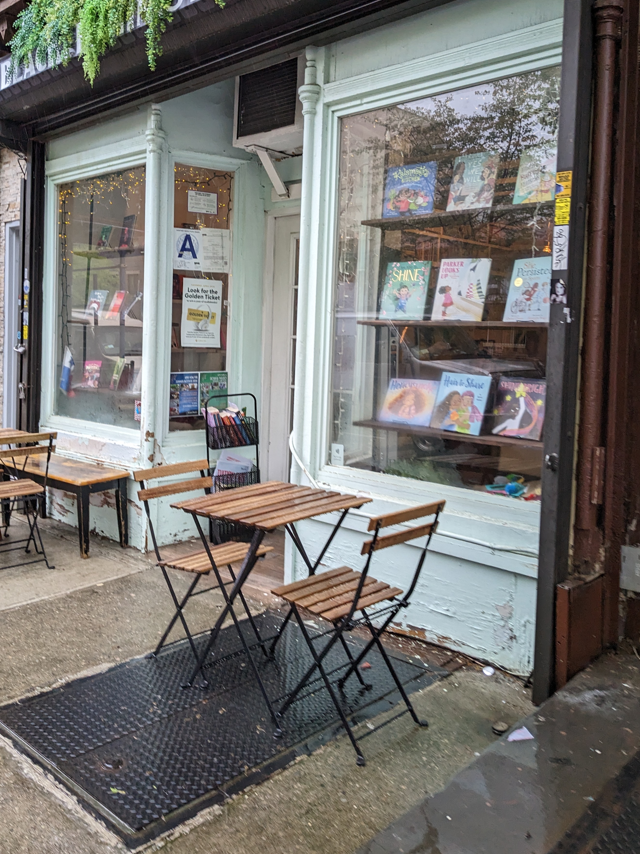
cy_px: 371
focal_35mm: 31
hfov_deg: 45.4
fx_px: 764
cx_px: 281
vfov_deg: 58.1
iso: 50
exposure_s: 1/120
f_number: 1.73
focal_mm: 4.38
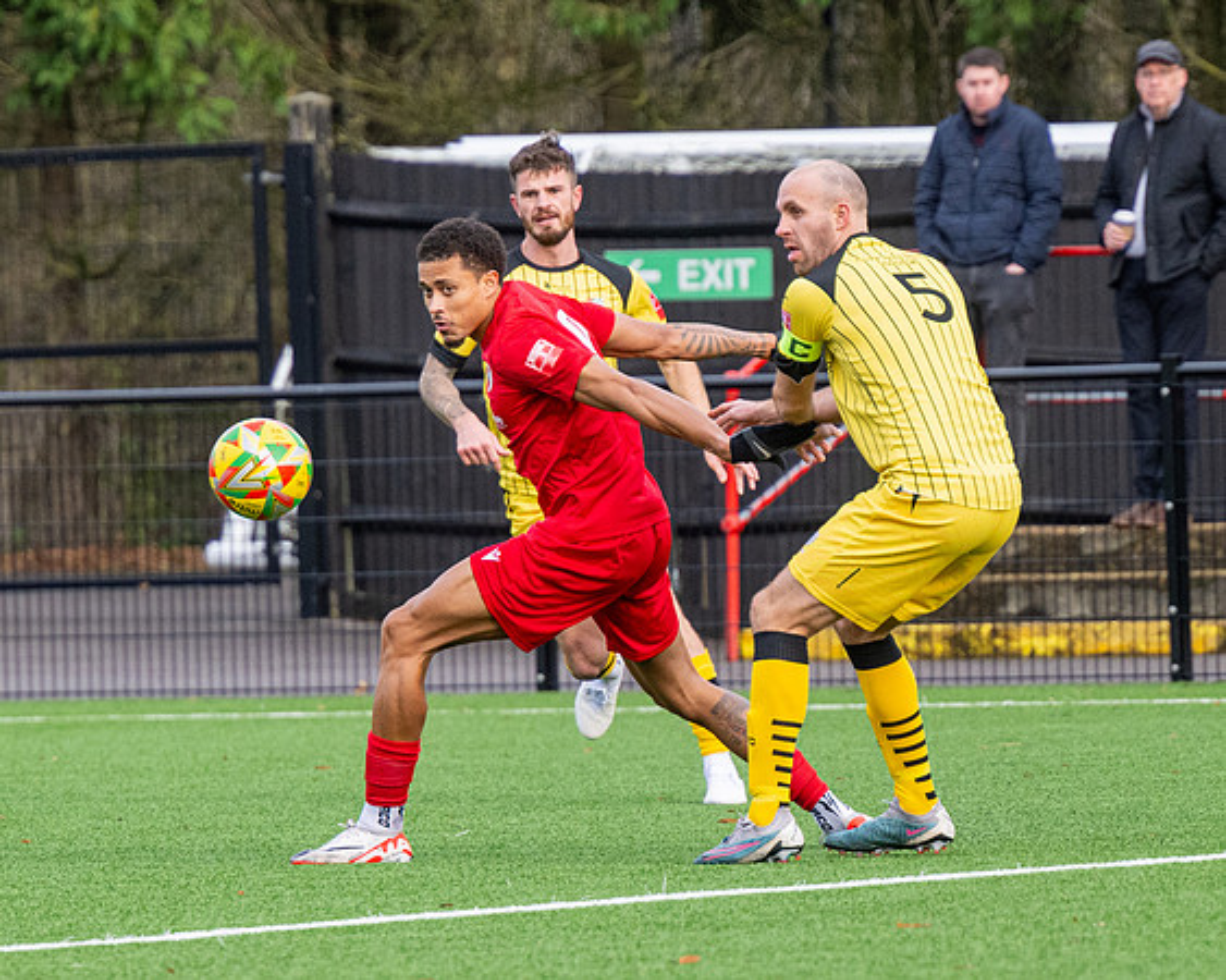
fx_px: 18141
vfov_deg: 3.1
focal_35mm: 500
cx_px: 419
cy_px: 441
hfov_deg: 3.9
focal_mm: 210
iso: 800
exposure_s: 1/1600
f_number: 4
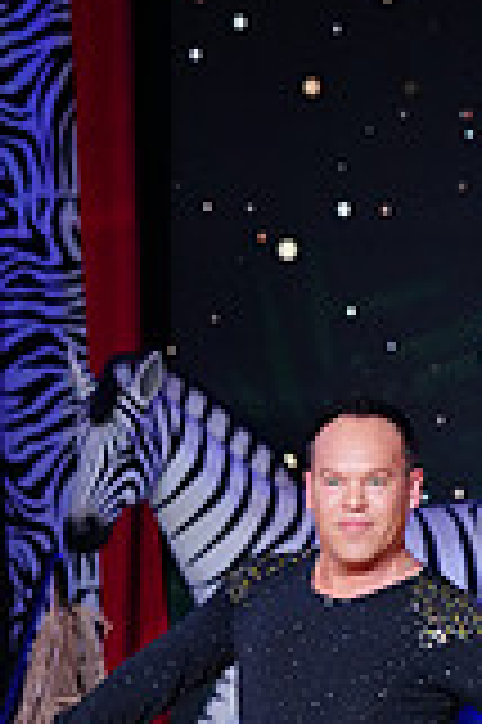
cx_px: 538
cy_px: 1021
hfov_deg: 3.6
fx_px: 7627
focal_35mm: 379
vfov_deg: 5.4
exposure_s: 1/320
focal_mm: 105
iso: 3200
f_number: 4
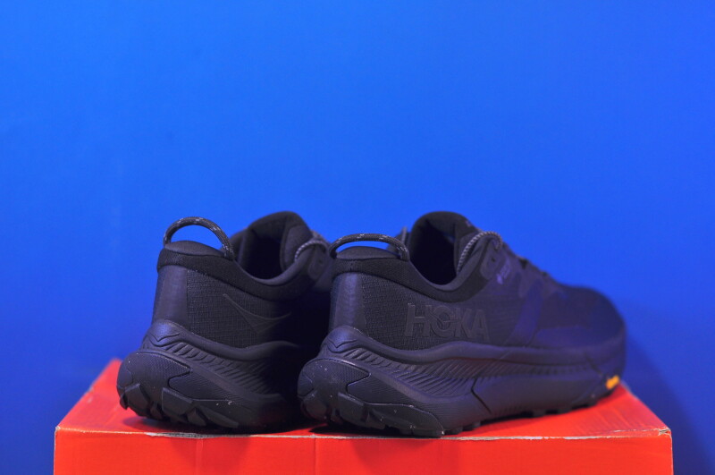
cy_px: 238
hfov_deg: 27.0
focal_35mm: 75
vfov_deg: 18.1
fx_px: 1487
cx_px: 358
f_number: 2.5
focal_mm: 50
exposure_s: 1/320
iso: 250
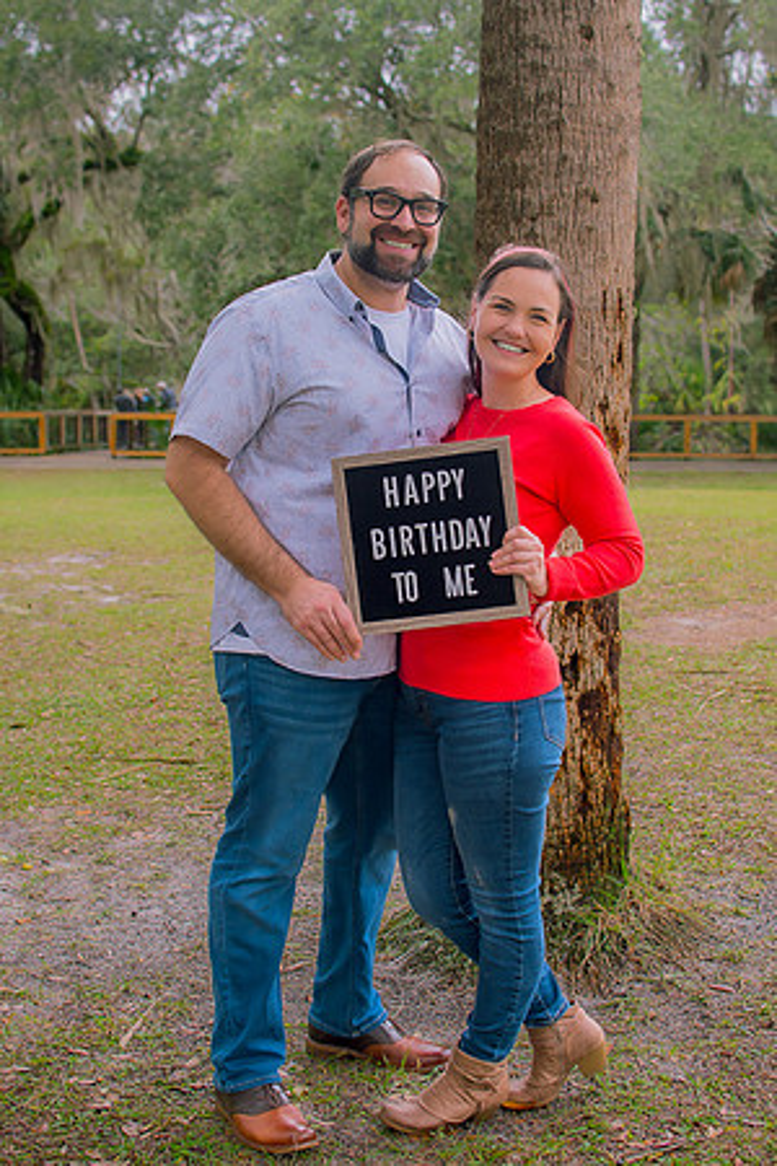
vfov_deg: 38.2
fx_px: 1683
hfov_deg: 26.0
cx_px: 388
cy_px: 583
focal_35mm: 52
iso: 100
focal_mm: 35
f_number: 4
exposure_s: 1/250
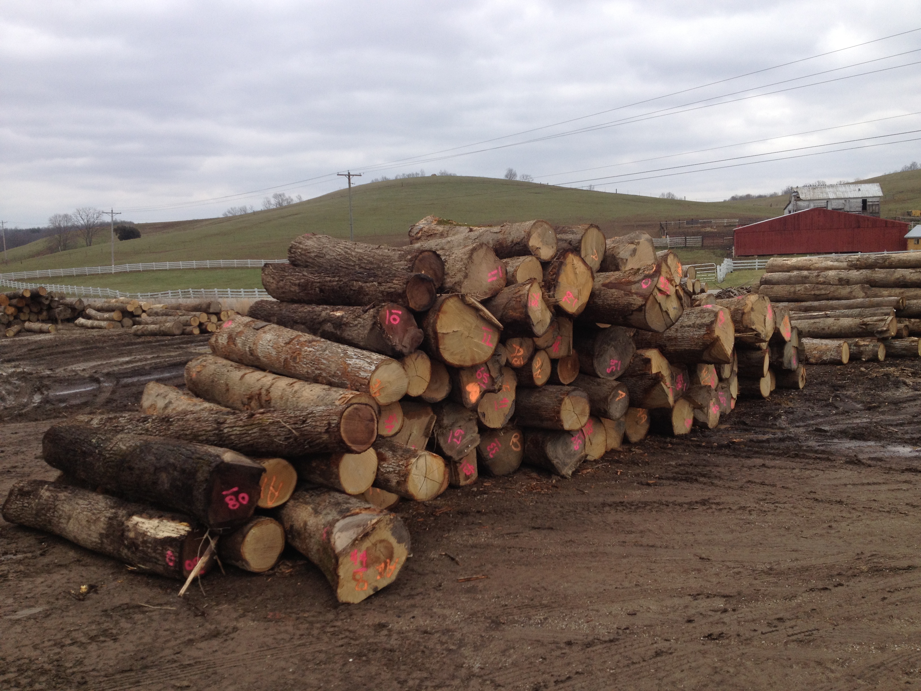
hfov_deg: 52.6
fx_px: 931
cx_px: 460
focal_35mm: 35
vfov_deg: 40.7
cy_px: 346
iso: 50
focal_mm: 4.28
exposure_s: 1/681
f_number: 2.4
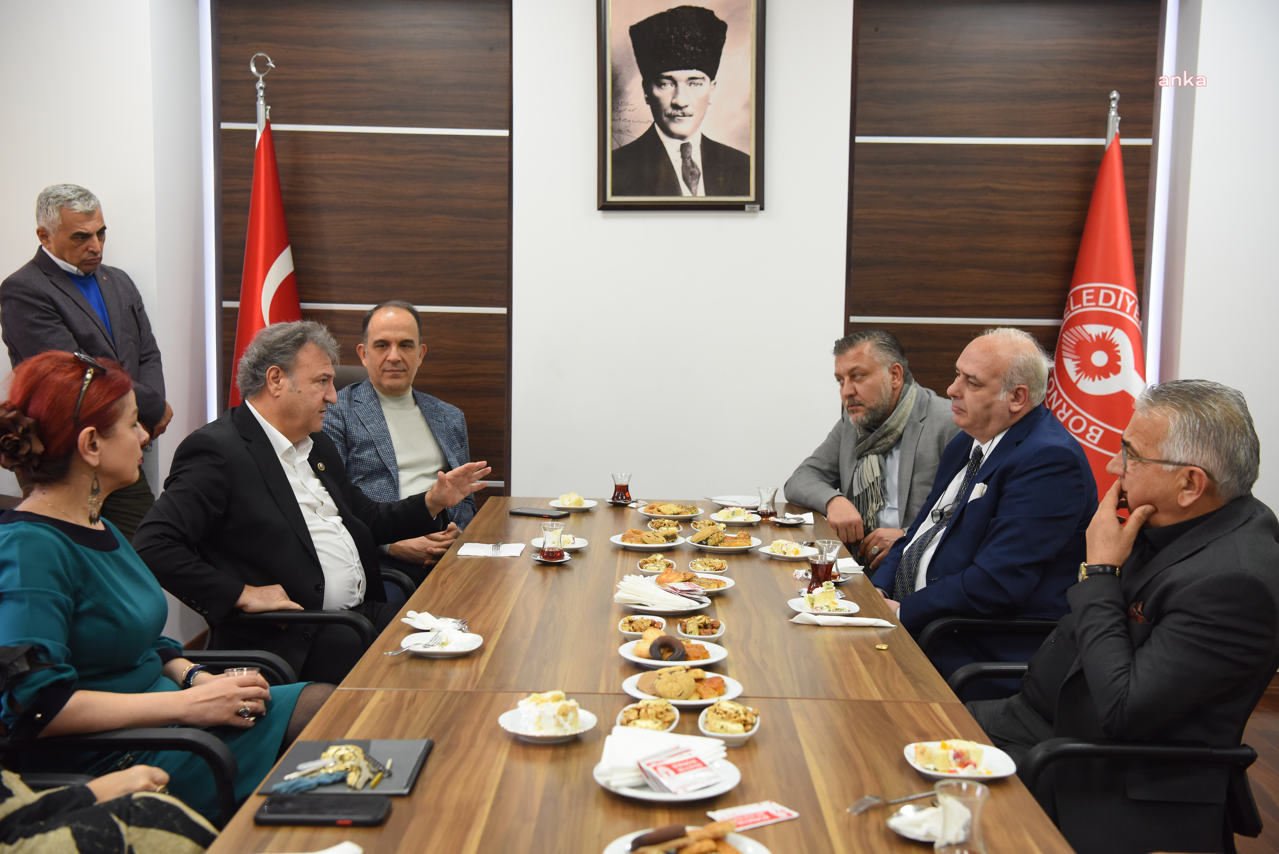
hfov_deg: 44.5
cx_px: 640
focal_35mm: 44
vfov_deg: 30.5
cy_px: 427
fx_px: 1564
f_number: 4.5
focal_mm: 44
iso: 2000
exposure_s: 1/125
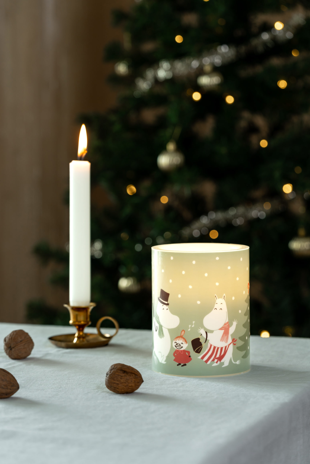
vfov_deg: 19.6
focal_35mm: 104
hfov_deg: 13.2
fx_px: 1343
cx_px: 155
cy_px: 232
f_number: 5.6
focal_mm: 104
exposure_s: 1/40
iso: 400
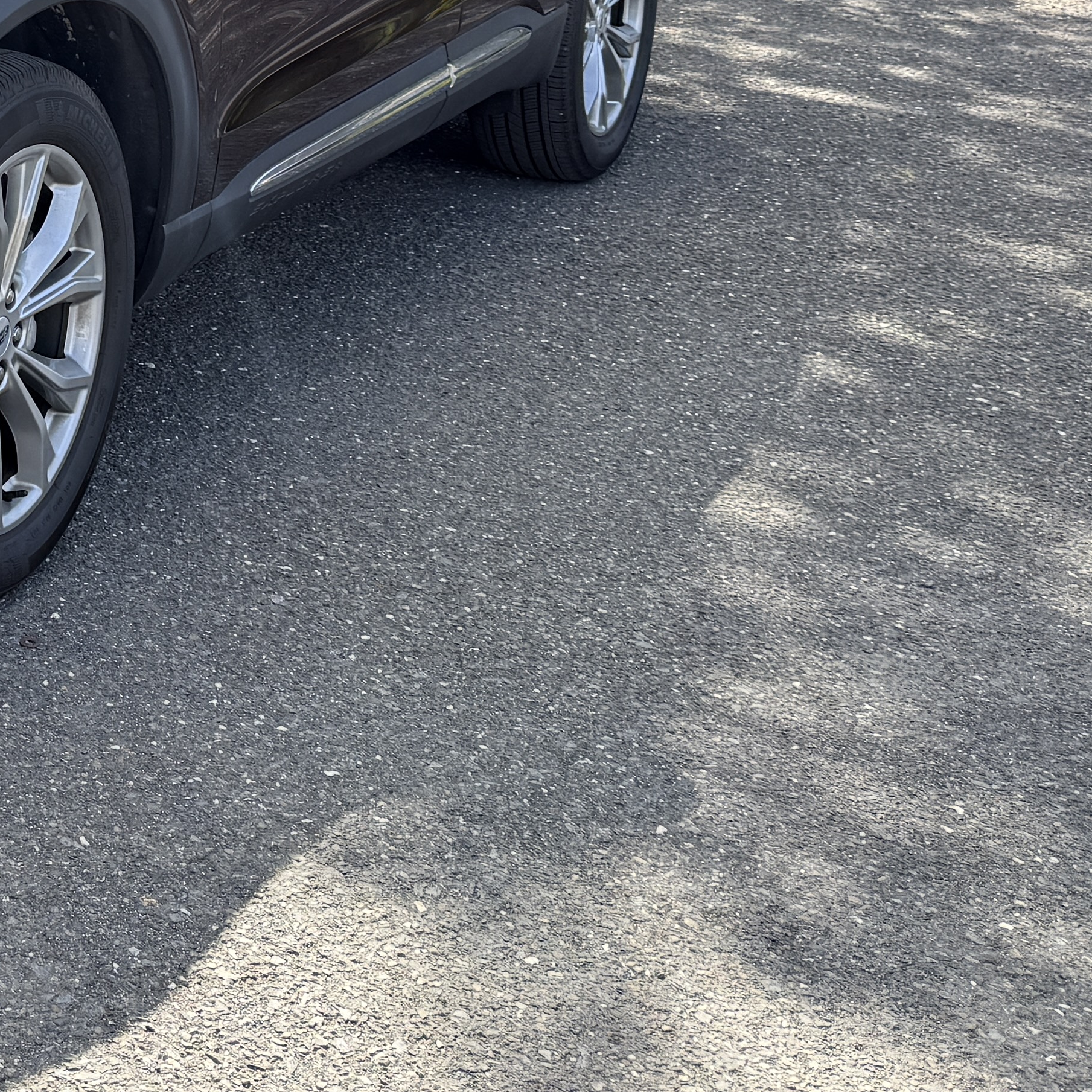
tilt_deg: -8.9
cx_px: -373
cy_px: 33
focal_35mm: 67
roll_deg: -0.2
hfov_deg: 22.6
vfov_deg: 24.7
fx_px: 2391
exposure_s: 1/868
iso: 80
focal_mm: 6.76
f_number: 1.78
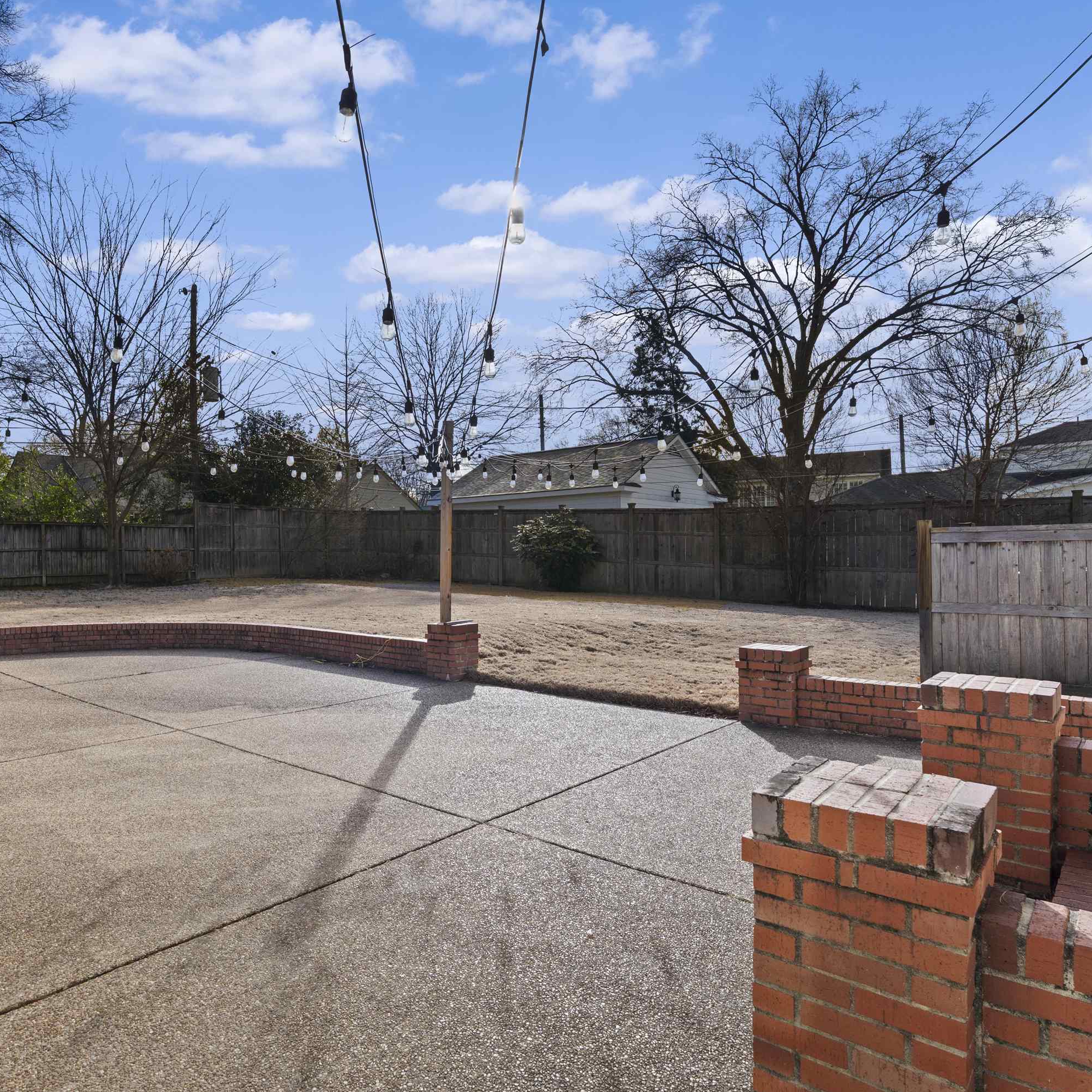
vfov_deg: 72.1
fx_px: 749
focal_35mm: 21
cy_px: 543
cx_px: 411
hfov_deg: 71.0
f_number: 9
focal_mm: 16
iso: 200
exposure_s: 1/40
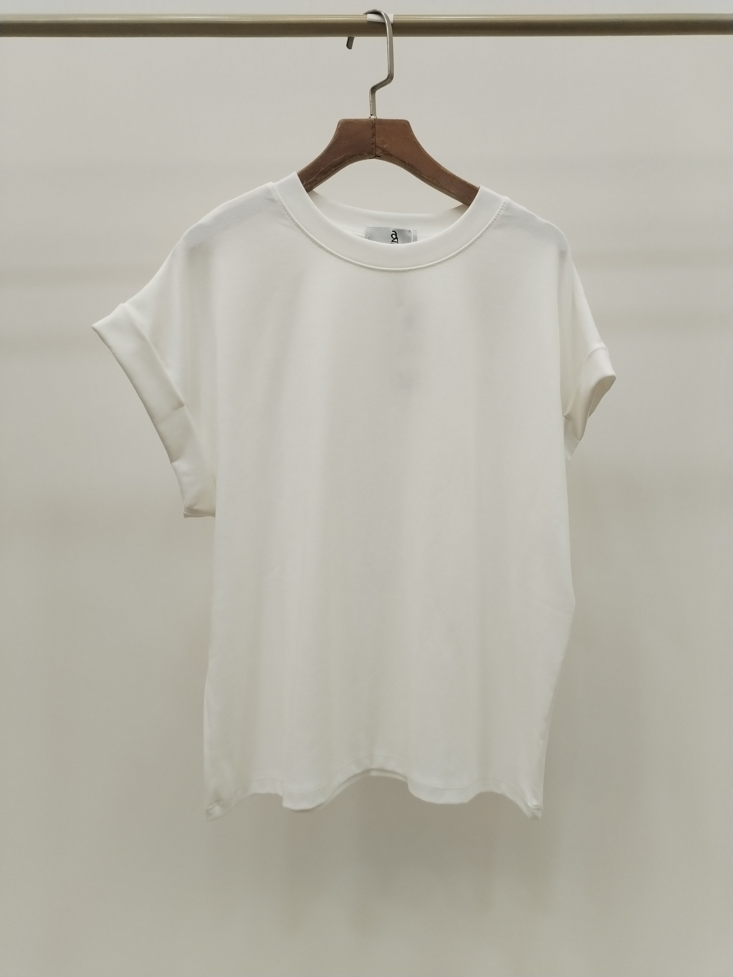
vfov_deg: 61.7
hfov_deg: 48.2
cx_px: 366
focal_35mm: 29
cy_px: 488
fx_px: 819
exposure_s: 1/120
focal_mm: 4.75
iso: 228
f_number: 1.8
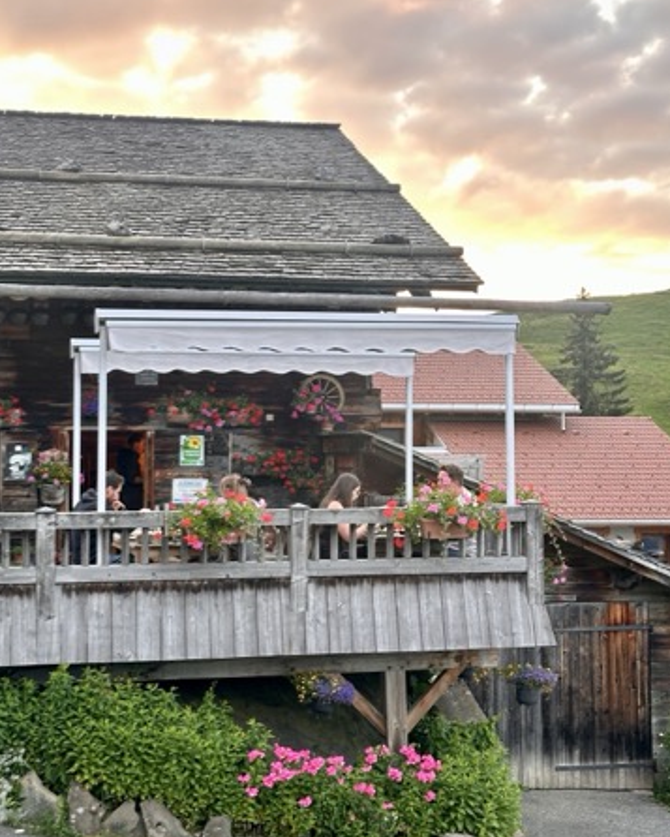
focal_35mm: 63
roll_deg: -0.4
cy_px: 396
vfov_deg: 30.0
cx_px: 265
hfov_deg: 24.2
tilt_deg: +2.7
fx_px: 1561
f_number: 1.78
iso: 125
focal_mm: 6.86
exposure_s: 1/60
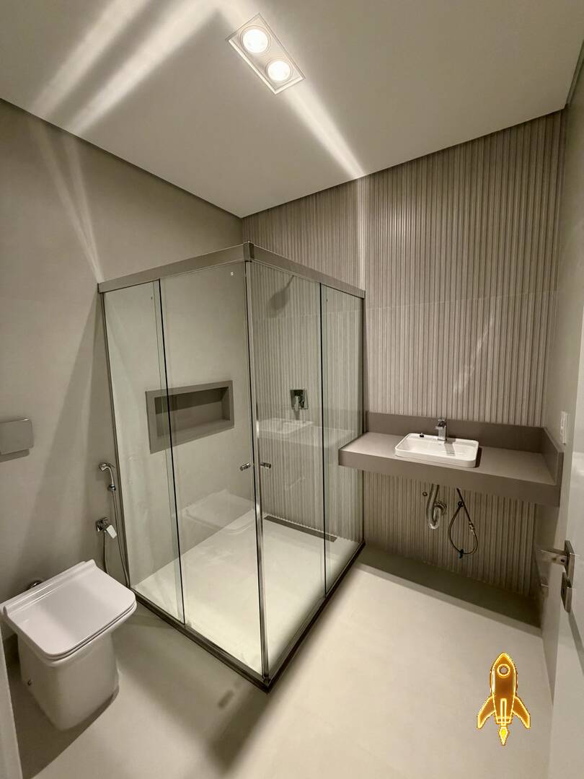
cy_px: 390
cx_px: 292
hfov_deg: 85.7
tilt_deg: -7.0
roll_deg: +1.7
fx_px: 315
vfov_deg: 102.1
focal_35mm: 14
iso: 320
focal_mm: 2.22
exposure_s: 1/120
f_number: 2.2
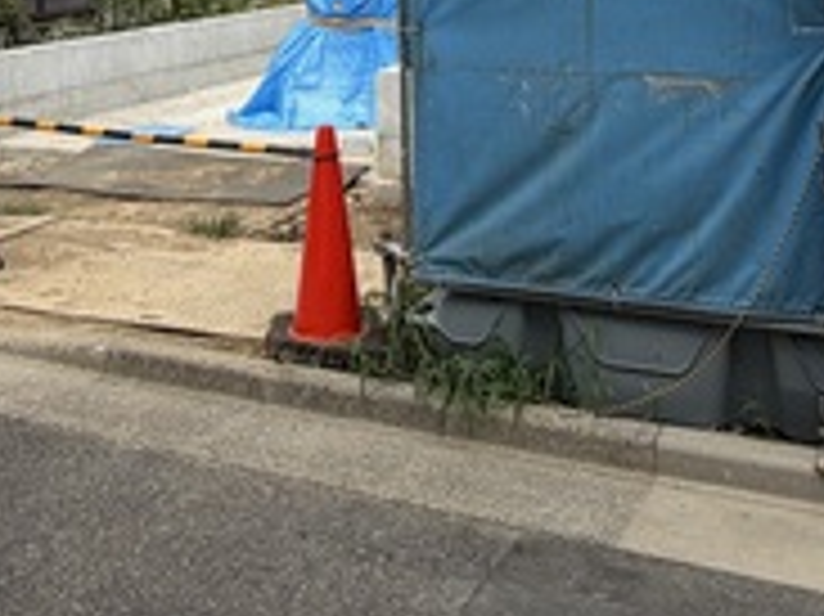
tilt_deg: +1.9
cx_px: 468
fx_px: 1166
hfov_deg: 38.9
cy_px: -135
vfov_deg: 26.2
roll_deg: +1.7
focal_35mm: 49
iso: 20
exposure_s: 1/820
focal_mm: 2.22
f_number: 2.2
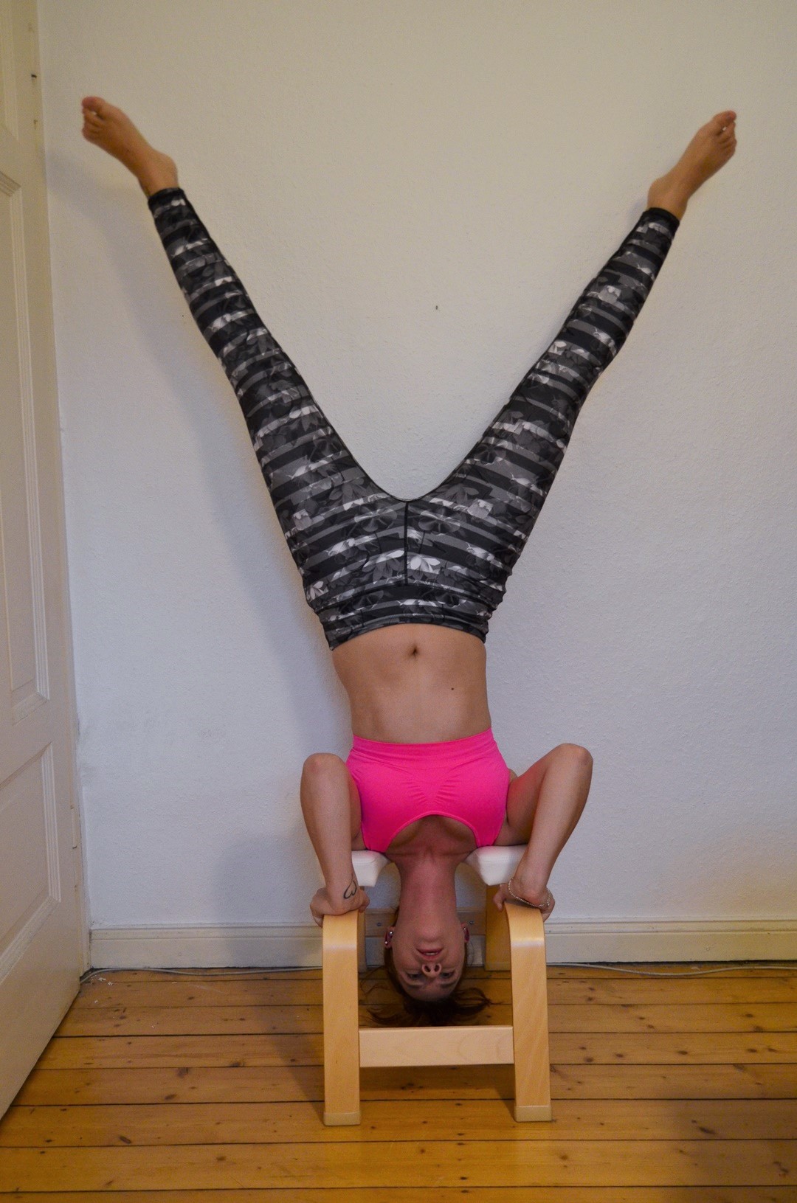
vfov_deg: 53.2
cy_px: 602
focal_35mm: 36
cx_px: 398
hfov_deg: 36.7
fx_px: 1201
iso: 1000
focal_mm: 24
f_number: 3.8
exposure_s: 1/60
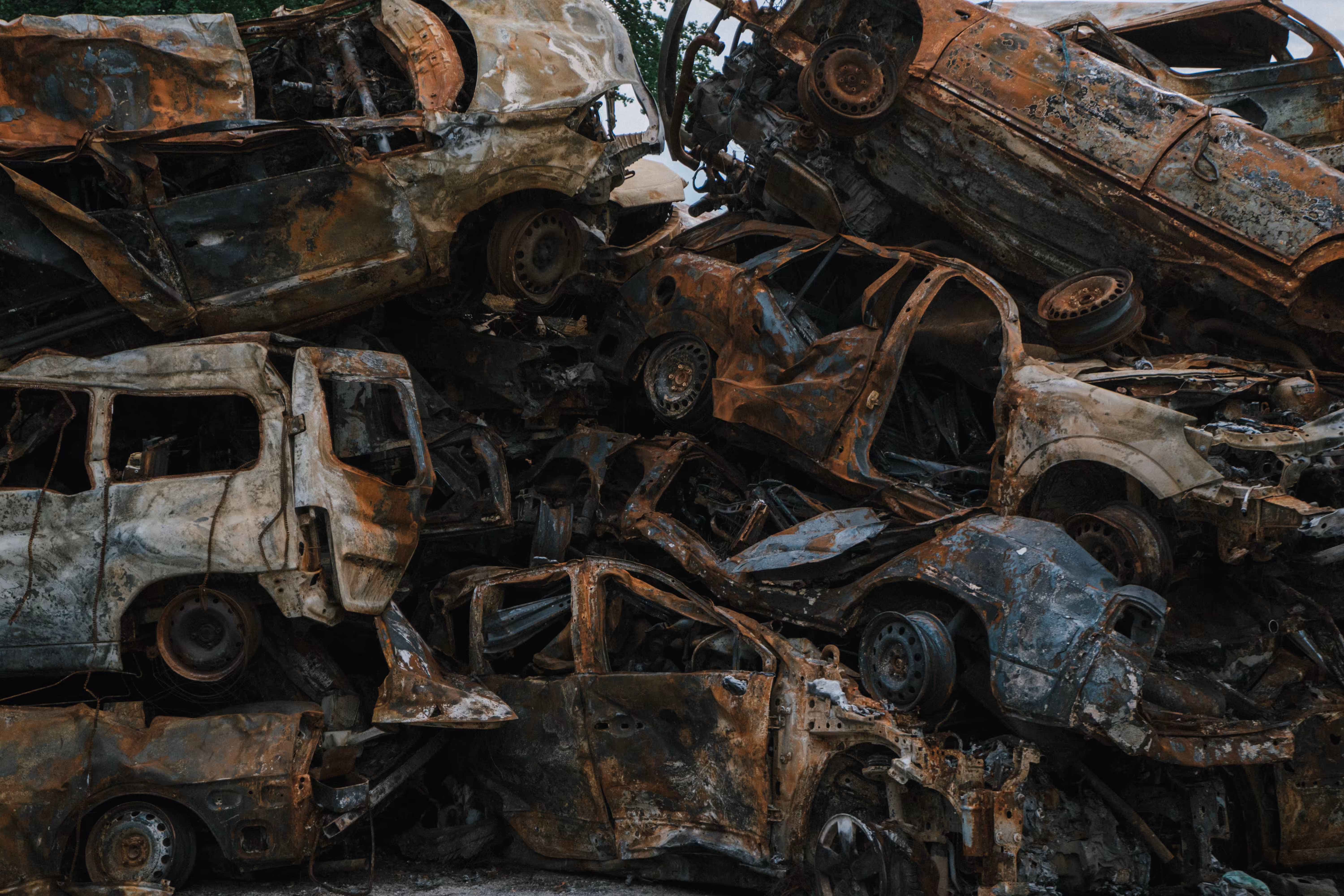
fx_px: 2613
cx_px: 672
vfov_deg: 19.5
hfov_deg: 28.8
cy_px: 448
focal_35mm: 70
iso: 400
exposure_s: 1/640
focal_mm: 70
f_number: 5.6
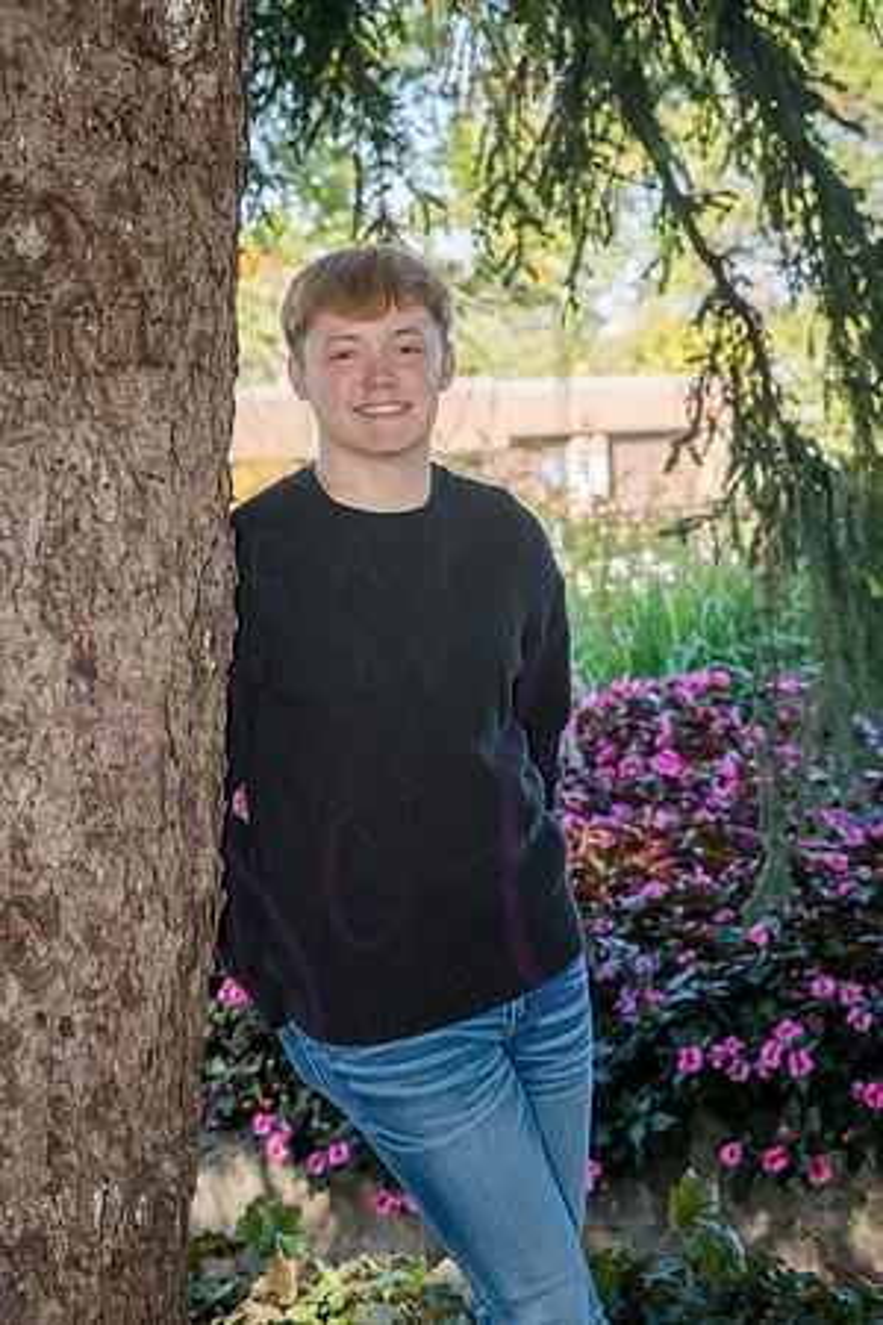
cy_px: 662
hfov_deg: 13.0
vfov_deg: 19.5
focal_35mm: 105
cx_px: 442
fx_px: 3863
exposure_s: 1/250
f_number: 10
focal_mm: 105
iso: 800
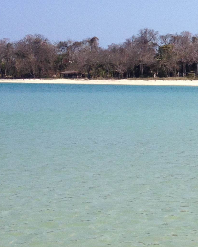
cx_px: 281
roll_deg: -0.9
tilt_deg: -0.8
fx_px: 791
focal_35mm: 108
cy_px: 63
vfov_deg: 17.7
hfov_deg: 13.6
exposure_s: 1/2632
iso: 50
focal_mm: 4.28
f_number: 2.4
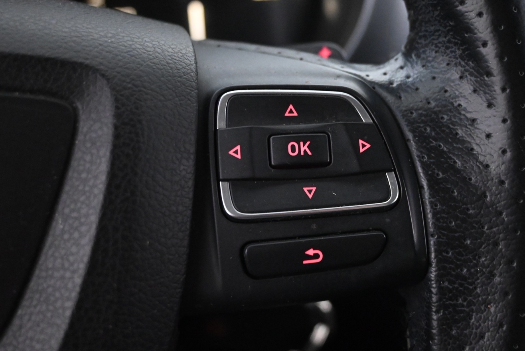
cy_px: 176
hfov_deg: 41.0
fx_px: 700
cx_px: 302
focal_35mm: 48
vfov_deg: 28.1
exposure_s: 1/40
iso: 5600
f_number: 4.5
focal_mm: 26
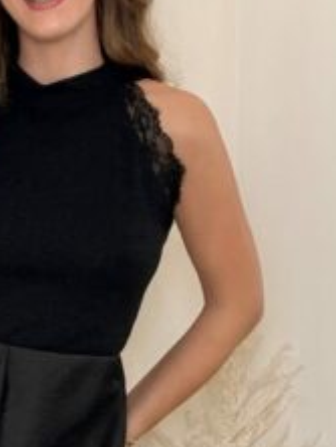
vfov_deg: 17.8
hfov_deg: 13.6
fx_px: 1395
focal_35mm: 108
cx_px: 34
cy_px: 429
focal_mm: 2.71
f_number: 1.9
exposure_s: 1/60
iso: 125
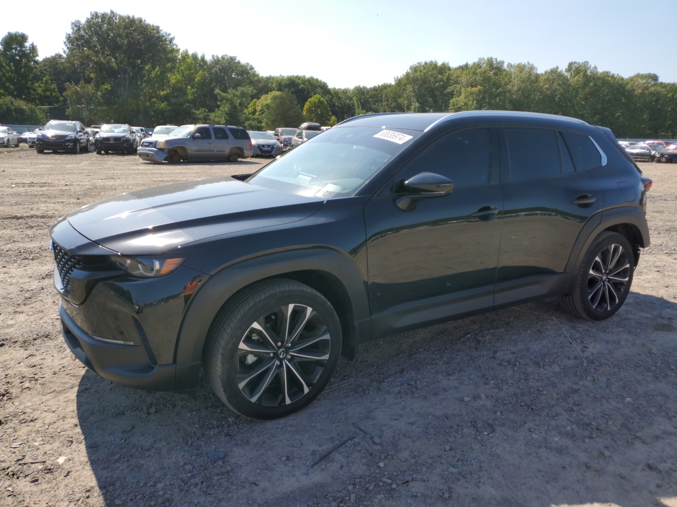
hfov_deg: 67.3
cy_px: 254
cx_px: 338
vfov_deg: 53.1
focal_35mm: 26
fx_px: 508
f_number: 1.5
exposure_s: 1/2500
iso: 50
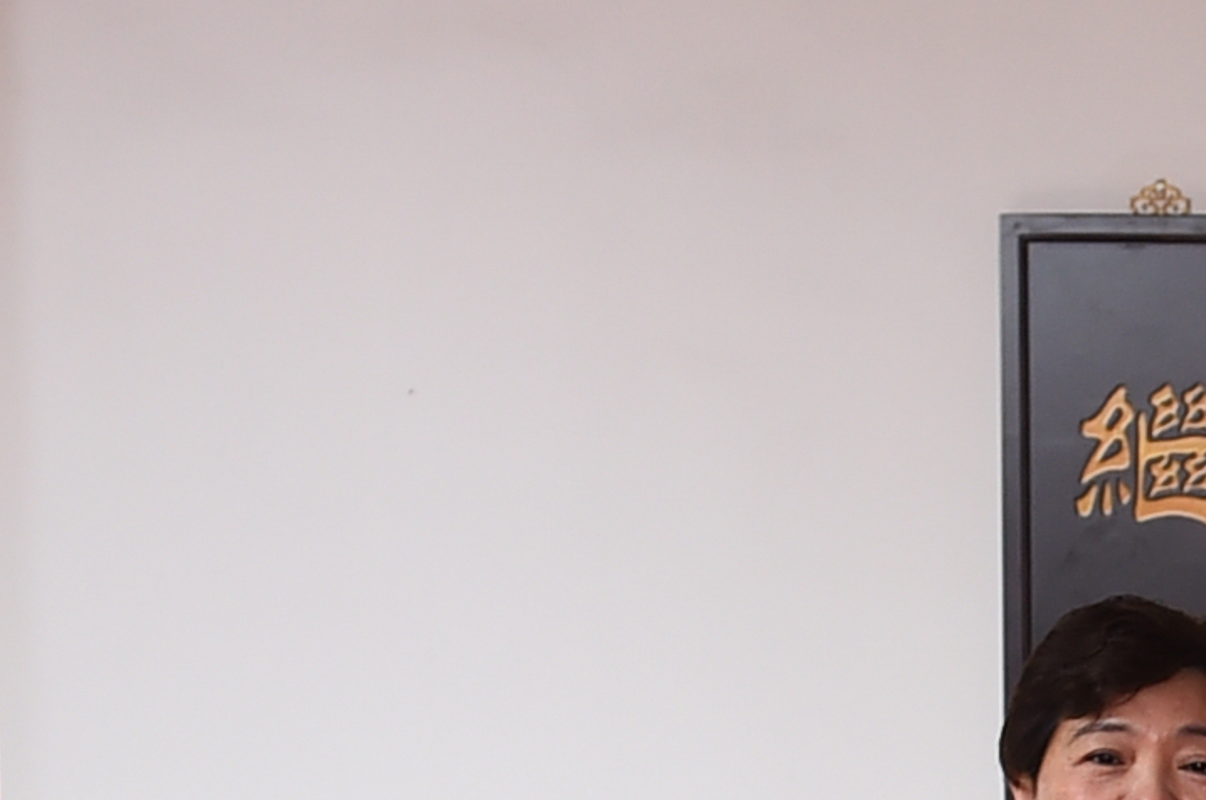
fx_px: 5520
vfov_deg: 8.0
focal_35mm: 165
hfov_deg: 11.3
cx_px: 2432
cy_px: 1539
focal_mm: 32
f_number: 5
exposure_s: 1/100
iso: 800
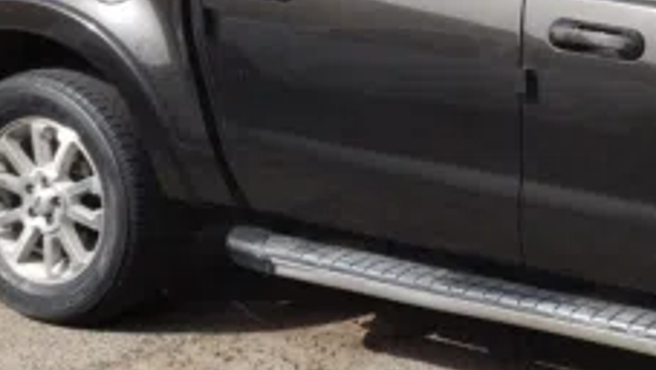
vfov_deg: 13.6
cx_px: 827
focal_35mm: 89
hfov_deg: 21.8
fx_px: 1549
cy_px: 104
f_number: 1.8
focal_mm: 4.75
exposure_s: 1/1307
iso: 108
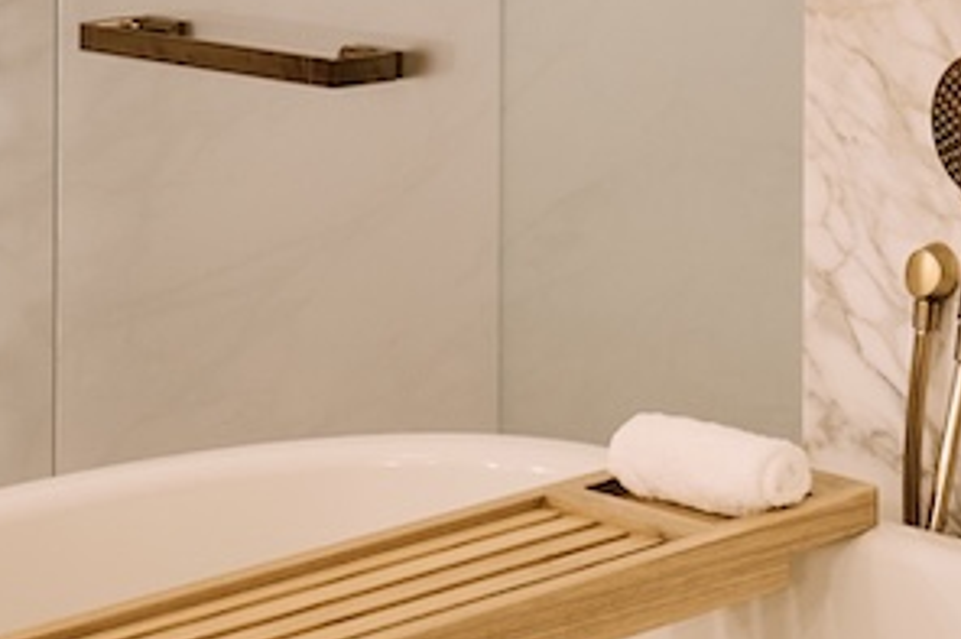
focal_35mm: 115
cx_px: 1182
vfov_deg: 11.3
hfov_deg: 17.0
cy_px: -375
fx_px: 3068
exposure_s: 1/4
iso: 400
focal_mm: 17
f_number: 6.3
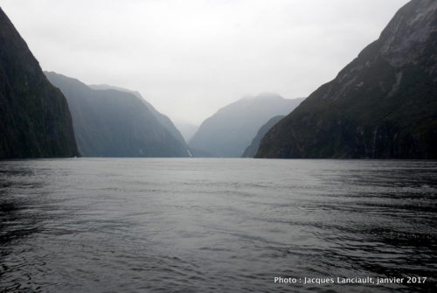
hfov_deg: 57.2
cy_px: 146
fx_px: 401
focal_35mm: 33
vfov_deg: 40.1
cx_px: 218
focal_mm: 22
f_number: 9
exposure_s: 1/320
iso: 500
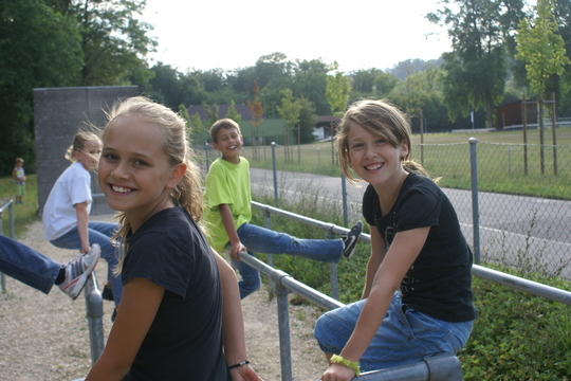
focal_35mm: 42
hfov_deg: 46.4
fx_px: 666
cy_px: 190
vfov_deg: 31.9
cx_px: 286
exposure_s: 1/160
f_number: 5.6
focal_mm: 28
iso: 100
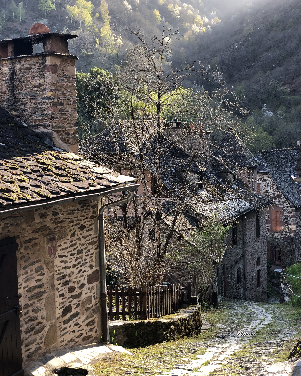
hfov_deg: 27.6
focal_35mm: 55
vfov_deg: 34.1
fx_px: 612
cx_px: 149
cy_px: 196
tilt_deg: -5.1
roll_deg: +1.8
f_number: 2.4
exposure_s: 1/120
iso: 16
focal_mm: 6
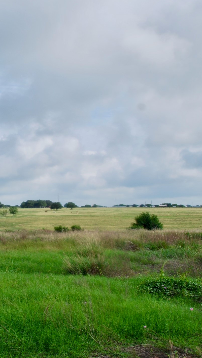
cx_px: 14
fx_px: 569
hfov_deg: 19.7
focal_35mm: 60
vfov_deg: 35.0
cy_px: 176
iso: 100
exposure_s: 1/320
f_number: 9
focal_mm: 25
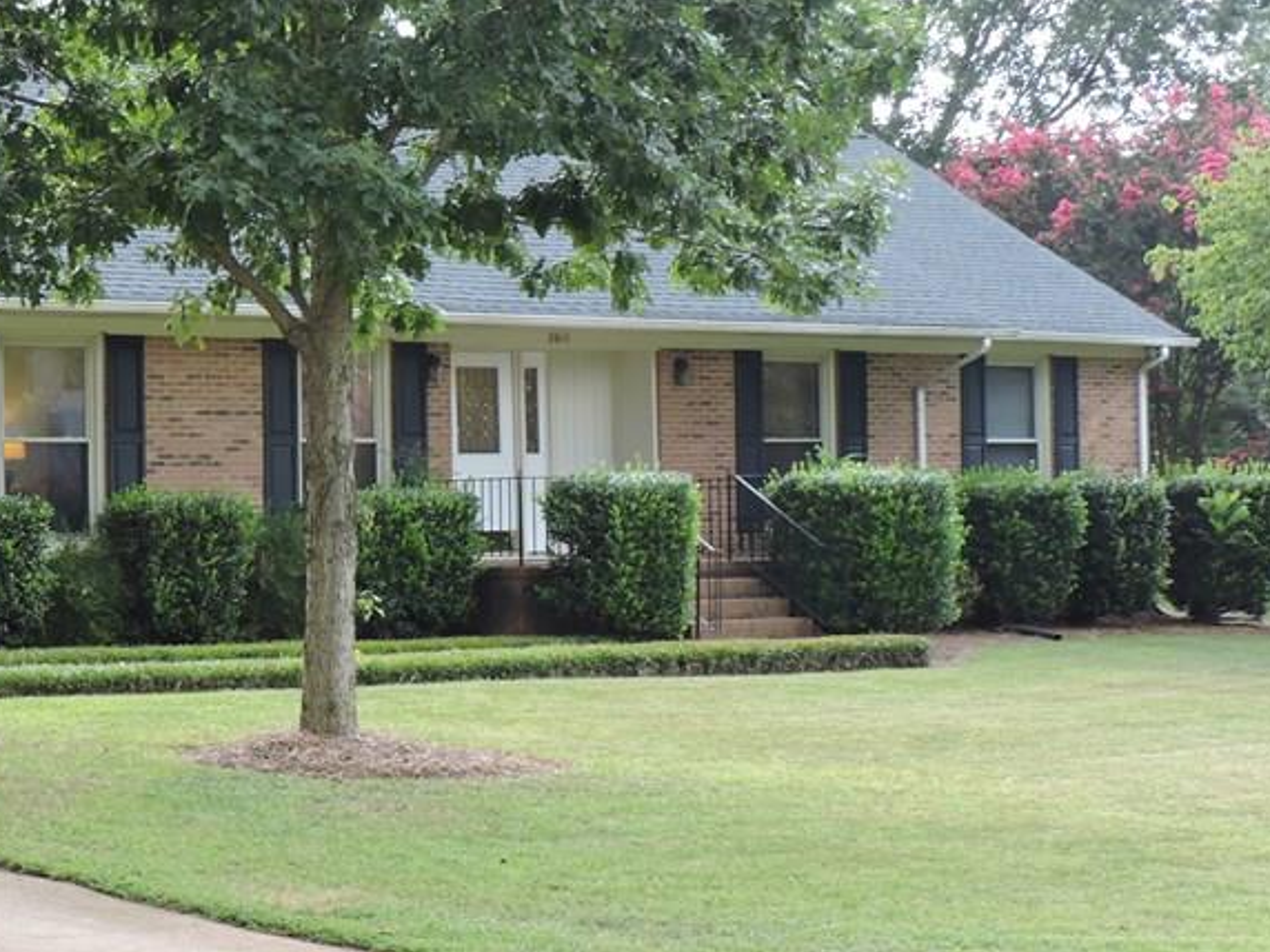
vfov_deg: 19.1
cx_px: 218
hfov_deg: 24.8
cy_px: 493
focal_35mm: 77
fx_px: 2825
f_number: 3.4
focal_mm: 7.7
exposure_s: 1/50
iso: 280
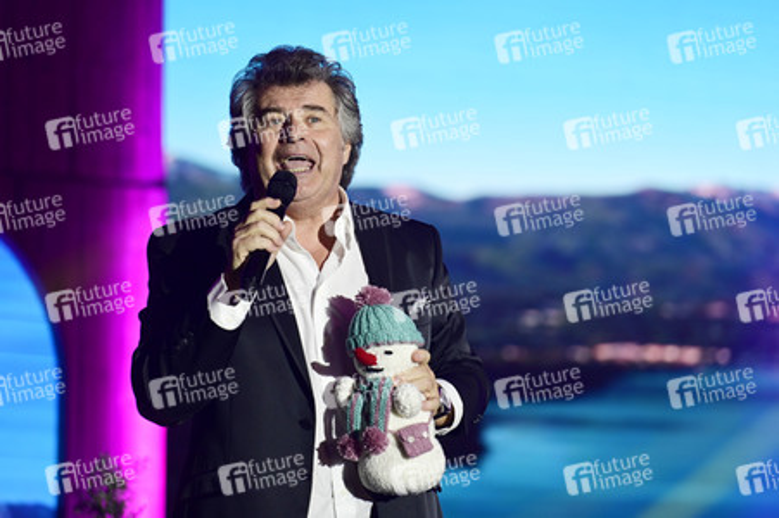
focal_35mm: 200
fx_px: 4324
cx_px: 390
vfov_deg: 6.9
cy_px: 259
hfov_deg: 10.3
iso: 720
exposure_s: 1/200
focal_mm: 200
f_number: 2.8
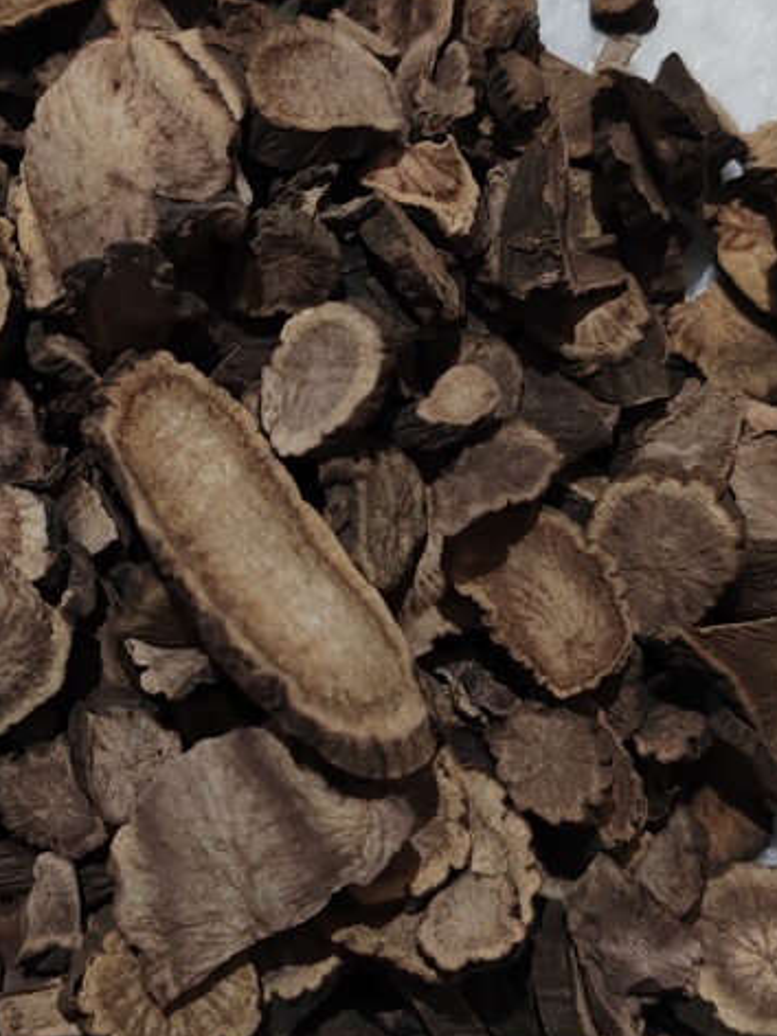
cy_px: 442
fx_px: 1826
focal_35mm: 61
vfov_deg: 31.6
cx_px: 226
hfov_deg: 23.9
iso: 2500
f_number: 1.9
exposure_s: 1/50
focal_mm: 6.12
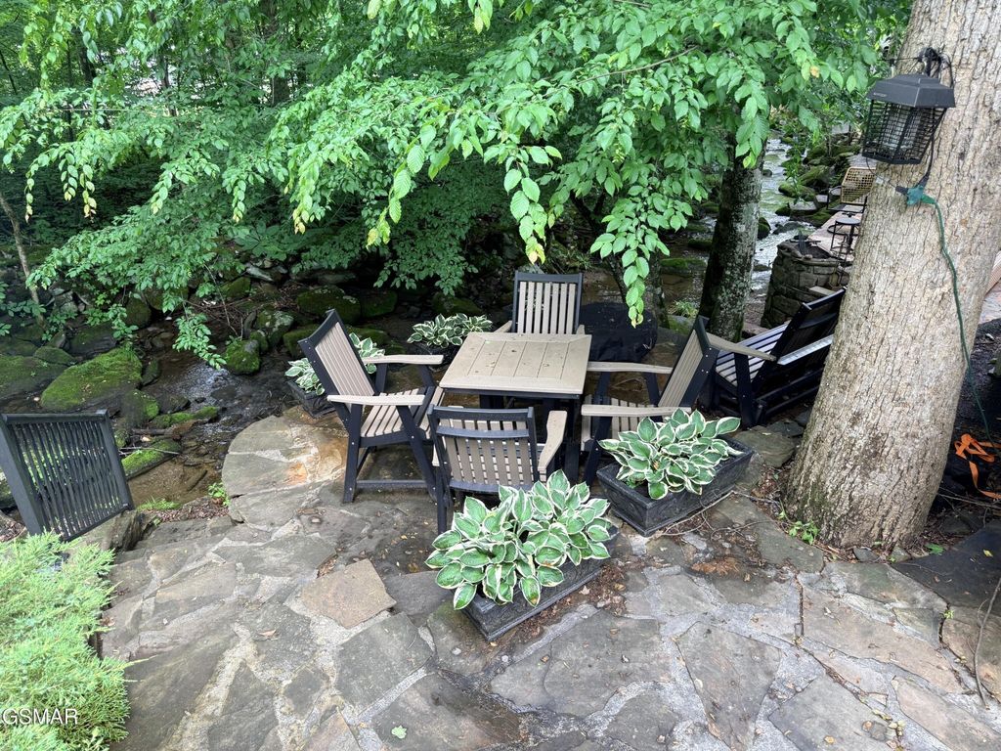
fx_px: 694
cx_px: 500
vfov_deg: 56.8
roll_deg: +2.7
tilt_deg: -28.1
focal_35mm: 24
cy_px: 376
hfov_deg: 71.6
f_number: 1.78
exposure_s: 1/121
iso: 125
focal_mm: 6.76
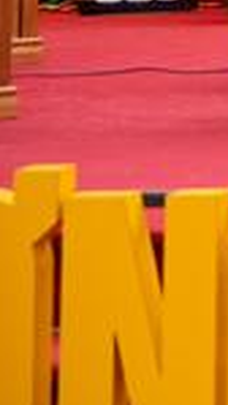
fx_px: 3627
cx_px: 1623
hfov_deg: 3.1
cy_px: -446
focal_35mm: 338
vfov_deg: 6.2
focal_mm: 40
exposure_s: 1/160
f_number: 2.8
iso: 2000
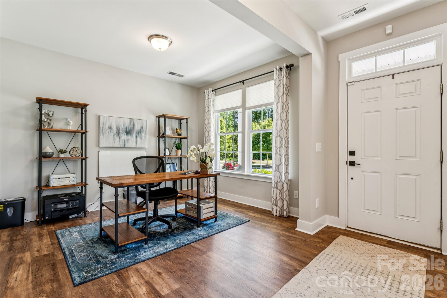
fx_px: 204
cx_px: 224
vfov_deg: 72.4
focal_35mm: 16
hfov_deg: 95.3
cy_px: 149
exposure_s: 1/3.33
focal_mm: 16.4
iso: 100
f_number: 13
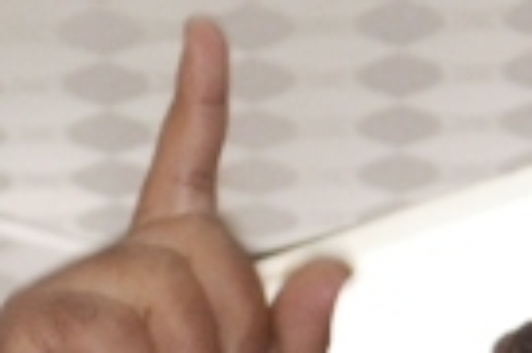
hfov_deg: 3.3
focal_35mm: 619
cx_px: 781
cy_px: 898
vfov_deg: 2.2
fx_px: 9133
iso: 500
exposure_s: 1/60
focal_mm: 55
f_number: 5.6
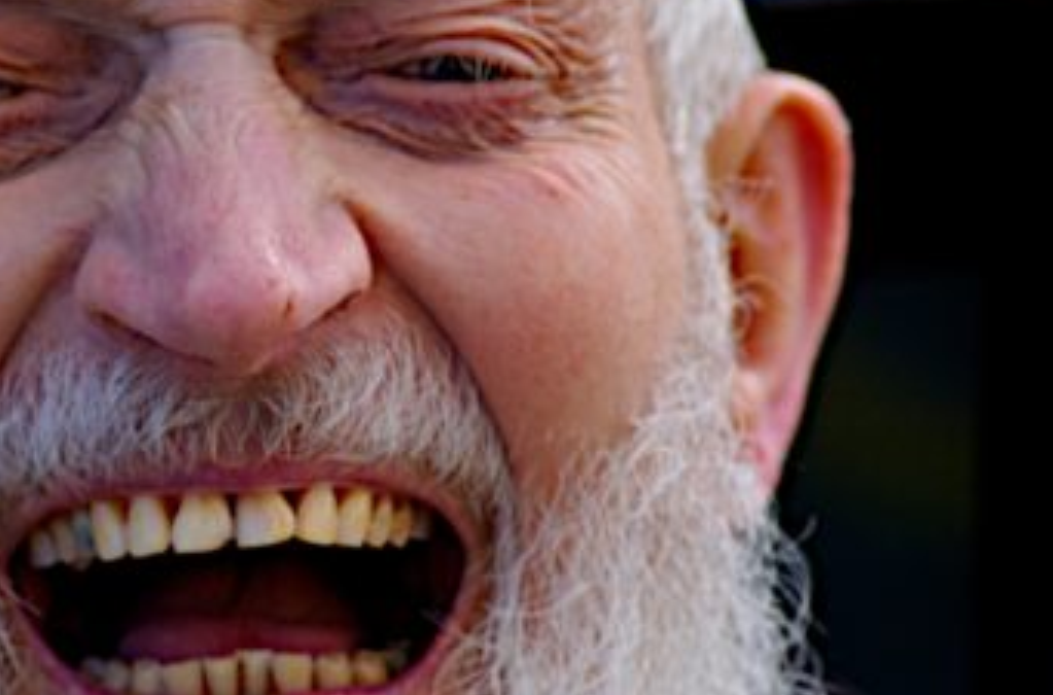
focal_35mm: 412
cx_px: 238
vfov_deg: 3.3
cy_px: 344
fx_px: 12012
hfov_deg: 5.0
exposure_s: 1/250
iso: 200
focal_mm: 122
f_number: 4.2
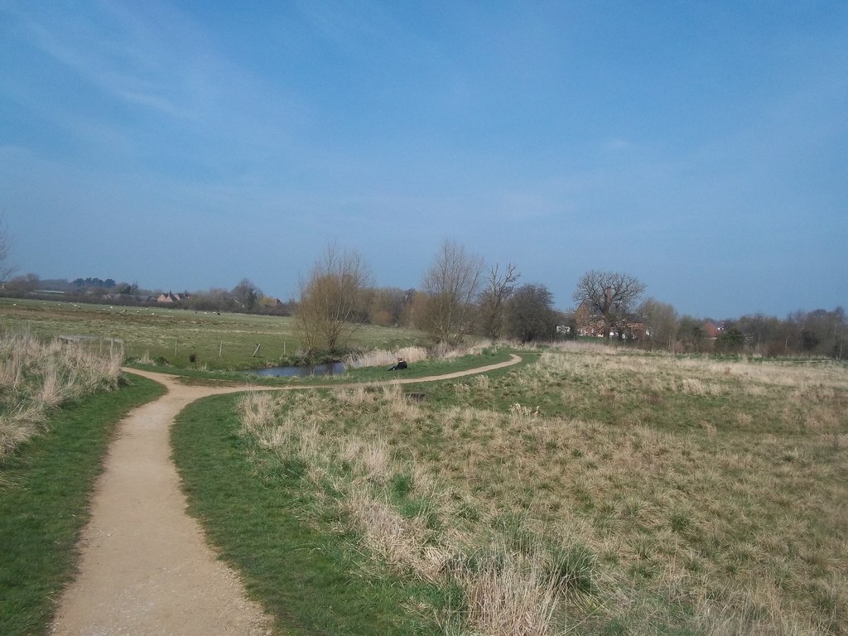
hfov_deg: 56.8
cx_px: 424
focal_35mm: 32
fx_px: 784
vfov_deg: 44.2
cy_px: 318
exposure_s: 1/640
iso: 80
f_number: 5.5
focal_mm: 5.7
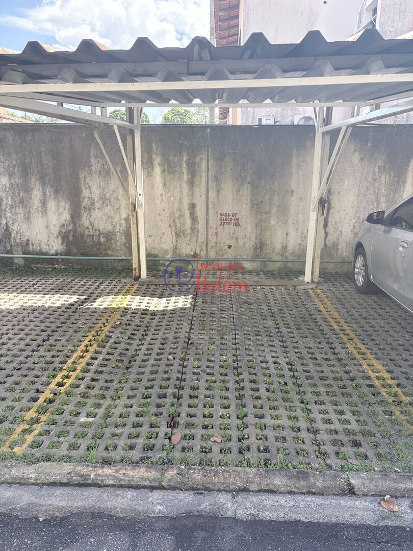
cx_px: 206
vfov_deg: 67.3
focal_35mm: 26
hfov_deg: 53.1
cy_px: 276
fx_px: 414
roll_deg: -0.3
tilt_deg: -12.7
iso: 64
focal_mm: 5.96
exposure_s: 1/527
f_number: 1.6
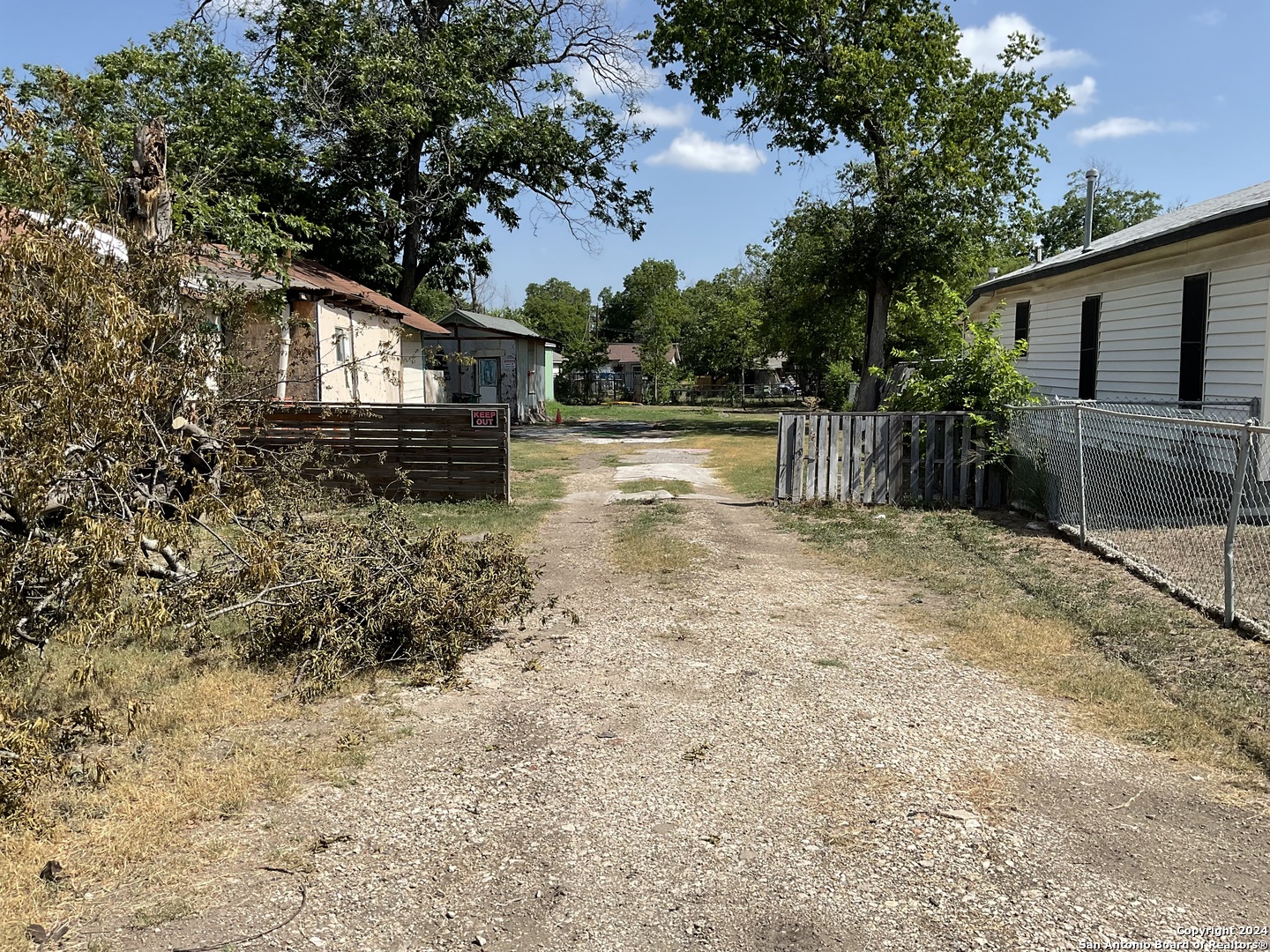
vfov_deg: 48.2
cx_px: 635
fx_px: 1064
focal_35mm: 29
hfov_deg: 61.7
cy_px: 476
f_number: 1.8
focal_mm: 3
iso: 16
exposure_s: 1/2320
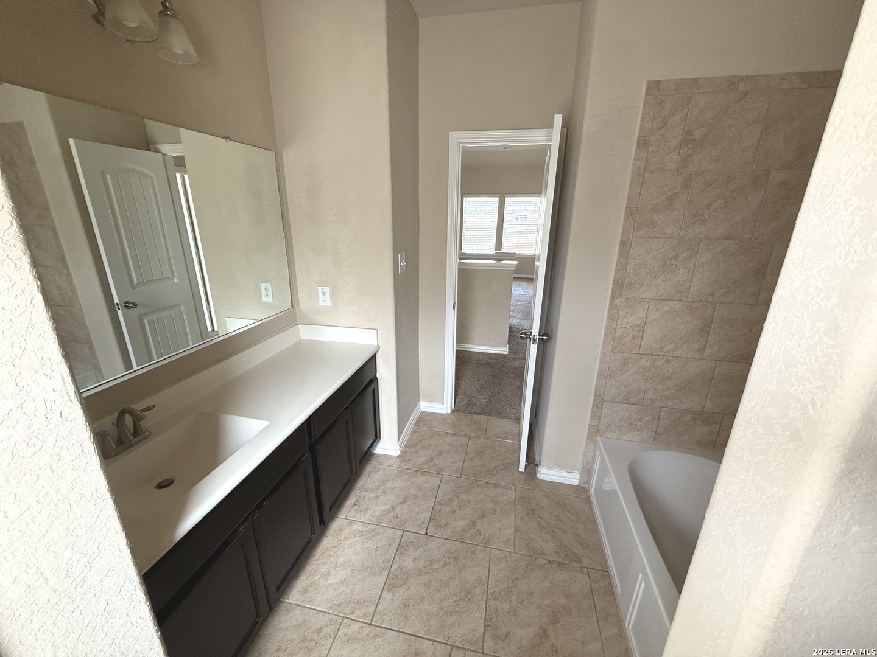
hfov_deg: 102.1
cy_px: 328
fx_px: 355
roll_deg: -0.6
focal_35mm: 14
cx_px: 438
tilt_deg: -17.4
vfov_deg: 85.7
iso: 200
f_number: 2.2
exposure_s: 1/99
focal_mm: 2.22
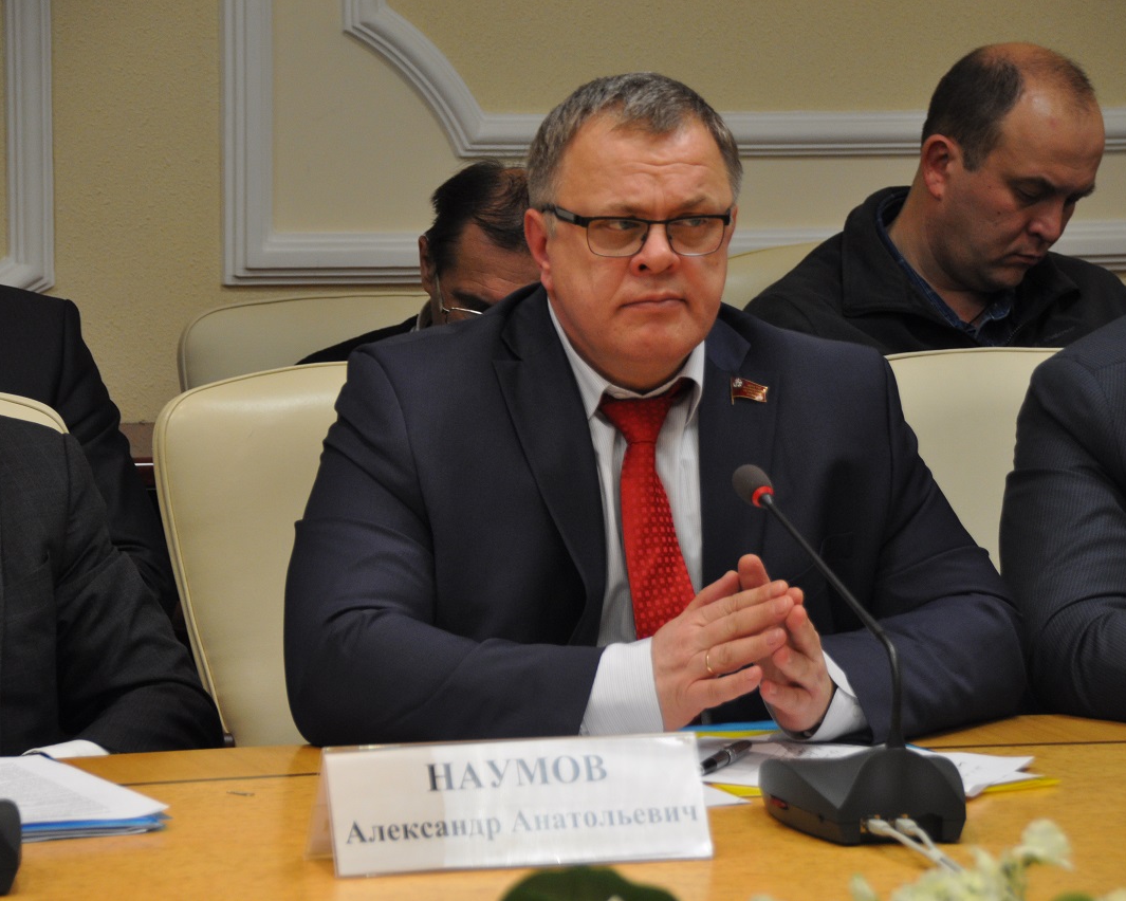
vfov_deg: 10.1
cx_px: 619
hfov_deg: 12.6
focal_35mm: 153
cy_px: 450
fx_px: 5099
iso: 800
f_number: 5.3
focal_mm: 90
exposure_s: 1/60
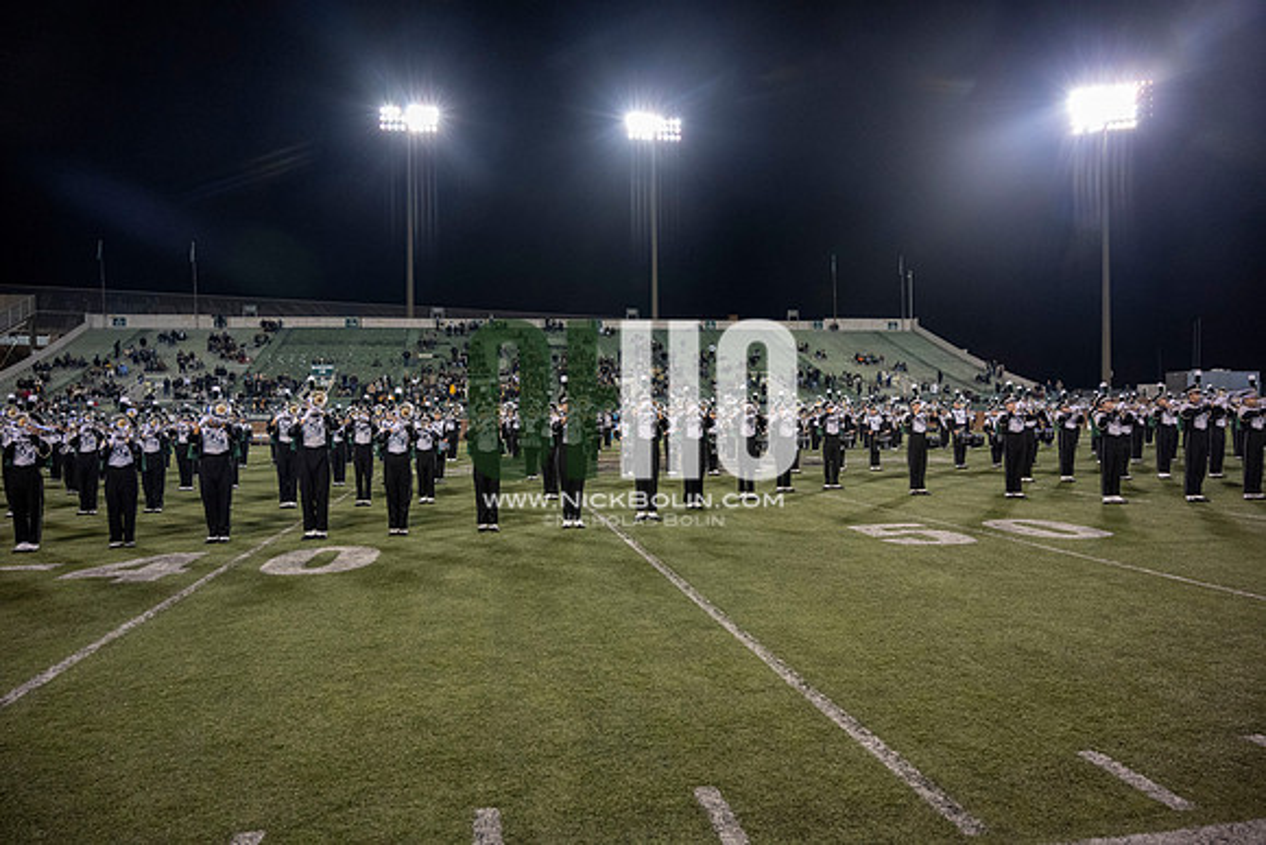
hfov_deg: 73.7
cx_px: 633
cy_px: 422
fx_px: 844
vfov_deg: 53.2
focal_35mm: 24
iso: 2000
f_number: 4
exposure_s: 1/500
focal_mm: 24
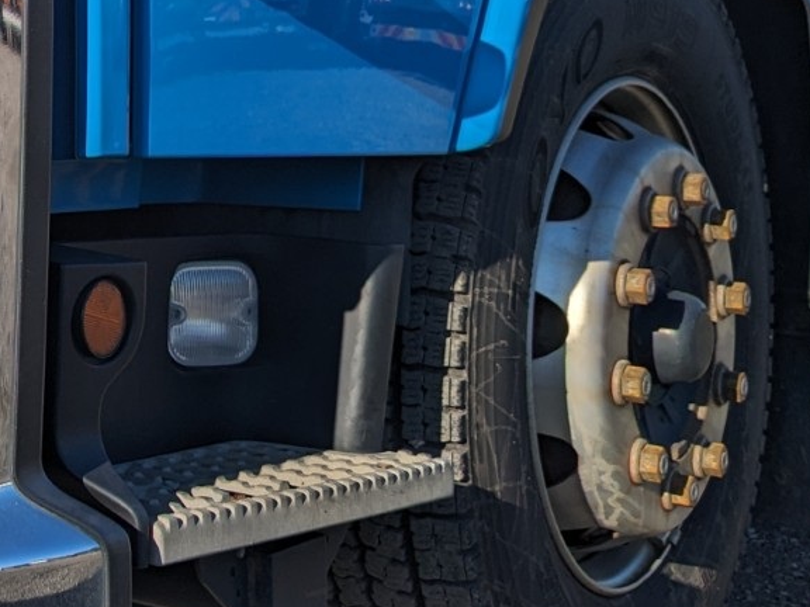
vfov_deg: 19.2
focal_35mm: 75
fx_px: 1755
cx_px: -183
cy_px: 25
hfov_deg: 23.6
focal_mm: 4.38
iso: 53
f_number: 1.73
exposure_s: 1/5848
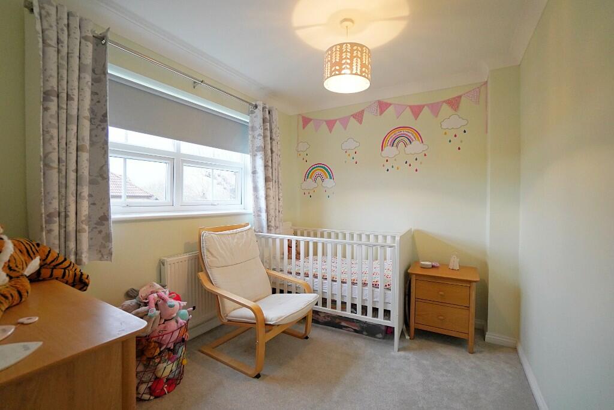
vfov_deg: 77.3
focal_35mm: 15
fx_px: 256
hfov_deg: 100.4
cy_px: 205
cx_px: 307
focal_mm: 10
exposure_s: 1/160
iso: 1600
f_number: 4
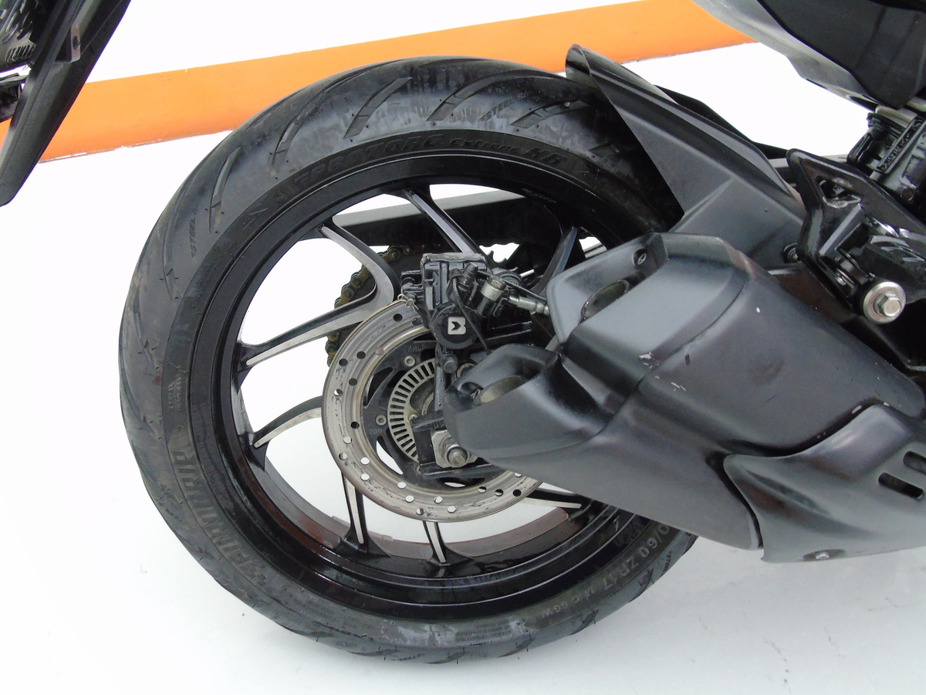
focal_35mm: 34
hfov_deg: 54.0
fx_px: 910
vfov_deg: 41.8
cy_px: 348
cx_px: 463
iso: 500
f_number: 3.8
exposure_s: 1/30
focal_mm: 6.1
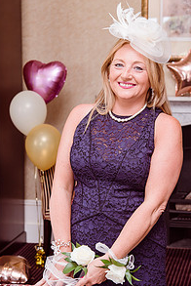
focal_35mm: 92
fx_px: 730
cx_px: 127
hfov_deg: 14.9
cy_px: 122
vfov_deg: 22.1
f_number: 5.6
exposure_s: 1/60
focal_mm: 60
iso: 320
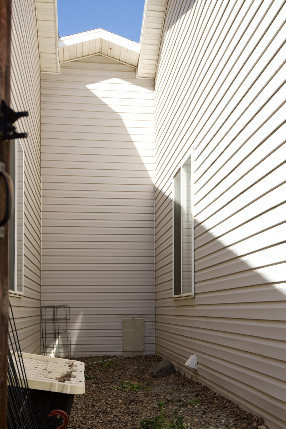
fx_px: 560
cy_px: 285
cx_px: 163
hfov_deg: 28.6
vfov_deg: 41.4
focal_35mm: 47
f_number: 6.3
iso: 250
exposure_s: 1/400
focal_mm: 35
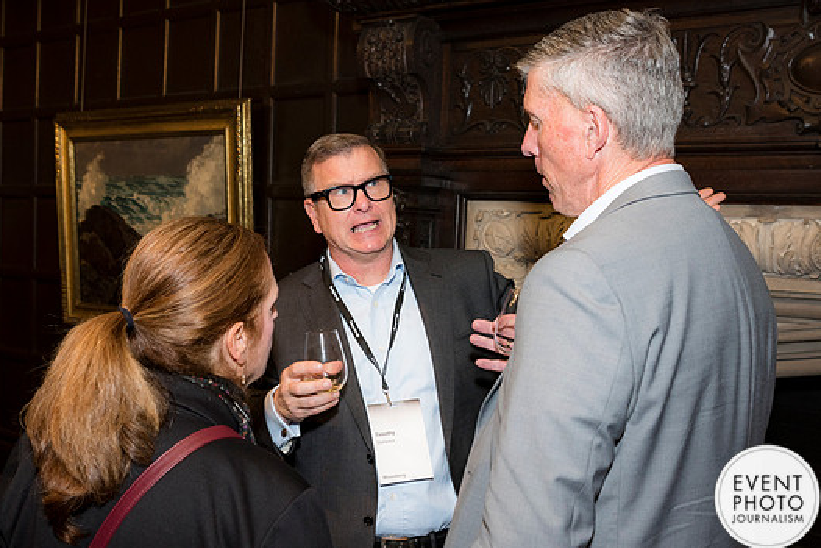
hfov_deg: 43.5
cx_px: 372
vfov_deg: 29.9
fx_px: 1026
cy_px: 302
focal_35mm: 45
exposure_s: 1/125
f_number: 5
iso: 800
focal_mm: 32
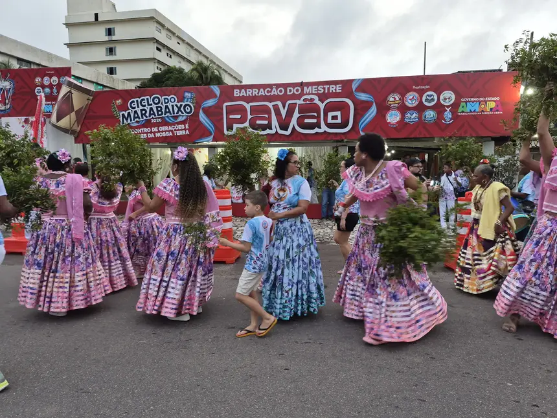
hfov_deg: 73.9
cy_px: 209
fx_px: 370
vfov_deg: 58.9
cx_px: 278
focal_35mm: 23
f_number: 1.8
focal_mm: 5.4
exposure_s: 1/120
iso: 100
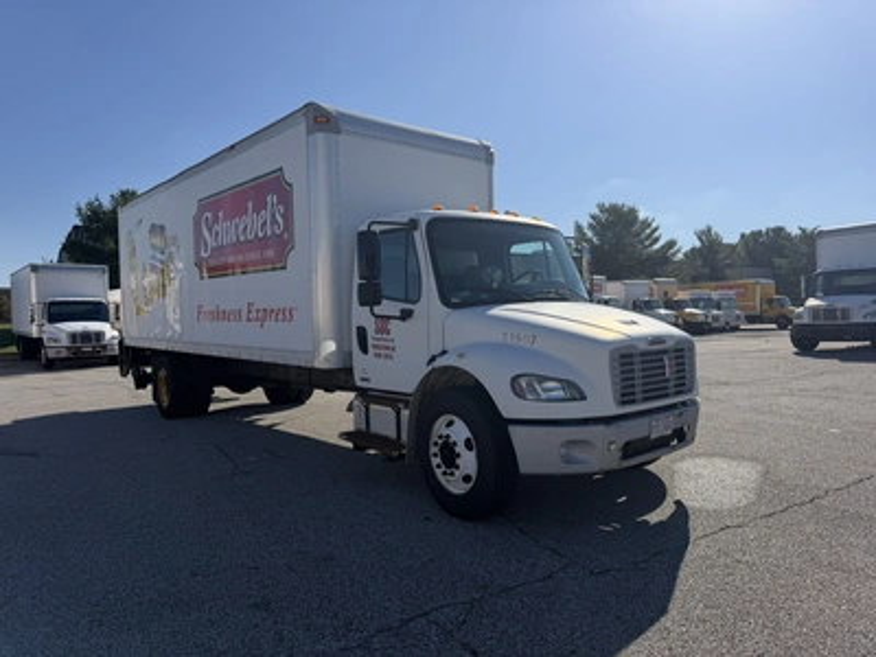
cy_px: 328
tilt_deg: +0.4
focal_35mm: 24
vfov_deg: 56.8
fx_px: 607
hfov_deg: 71.6
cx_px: 438
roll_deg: +0.9
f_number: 1.78
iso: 80
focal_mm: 6.76
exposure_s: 1/8130
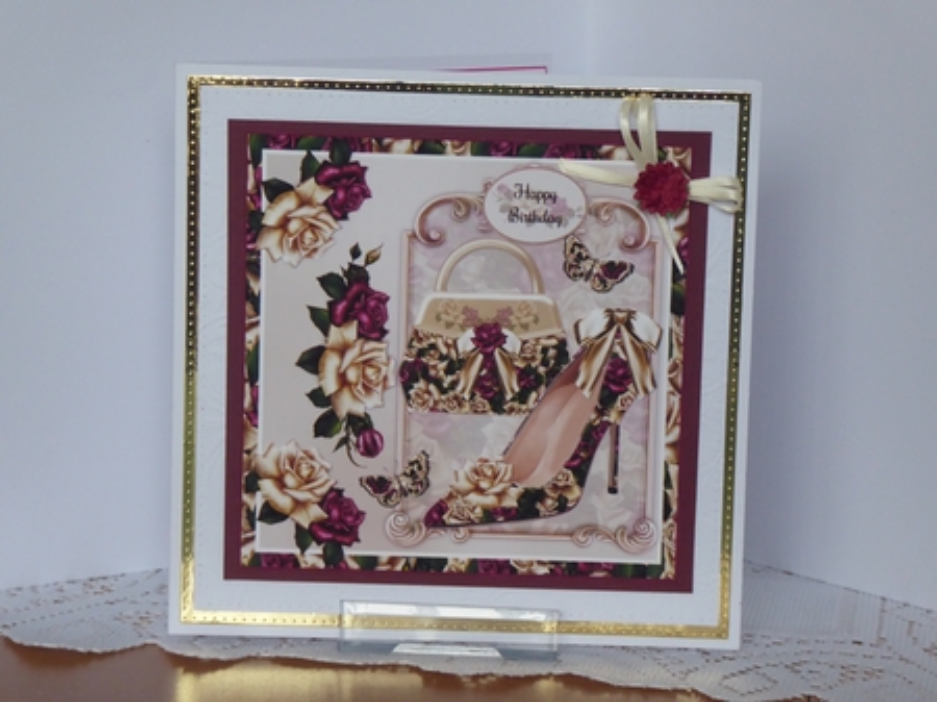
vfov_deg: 13.8
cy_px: 351
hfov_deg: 18.4
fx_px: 2895
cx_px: 468
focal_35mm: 107
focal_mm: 17.5
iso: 400
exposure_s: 1/40
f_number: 5
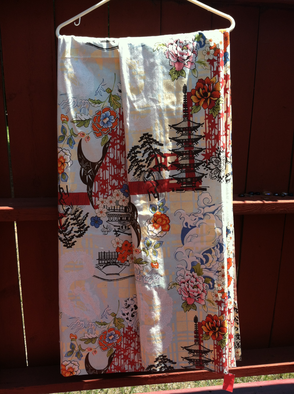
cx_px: 147
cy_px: 197
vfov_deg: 52.7
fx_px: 397
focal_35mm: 35
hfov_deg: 40.6
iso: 80
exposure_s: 1/380
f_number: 2.8
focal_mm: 3.85
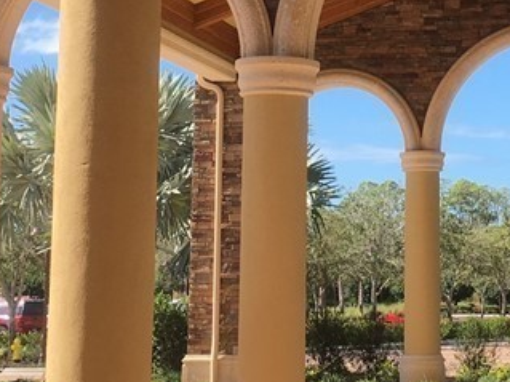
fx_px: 1370
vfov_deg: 15.7
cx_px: 424
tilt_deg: +9.6
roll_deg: +0.5
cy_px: 48
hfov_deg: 20.8
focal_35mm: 93
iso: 25
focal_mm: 4.15
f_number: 2.2
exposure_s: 1/974
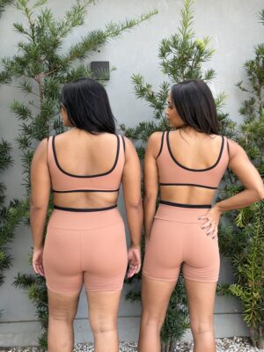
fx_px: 488
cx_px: 132
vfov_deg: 39.7
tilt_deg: -3.9
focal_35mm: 48
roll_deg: +0.0
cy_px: 176
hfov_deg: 30.3
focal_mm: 6.76
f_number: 1.78
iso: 64
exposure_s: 1/484
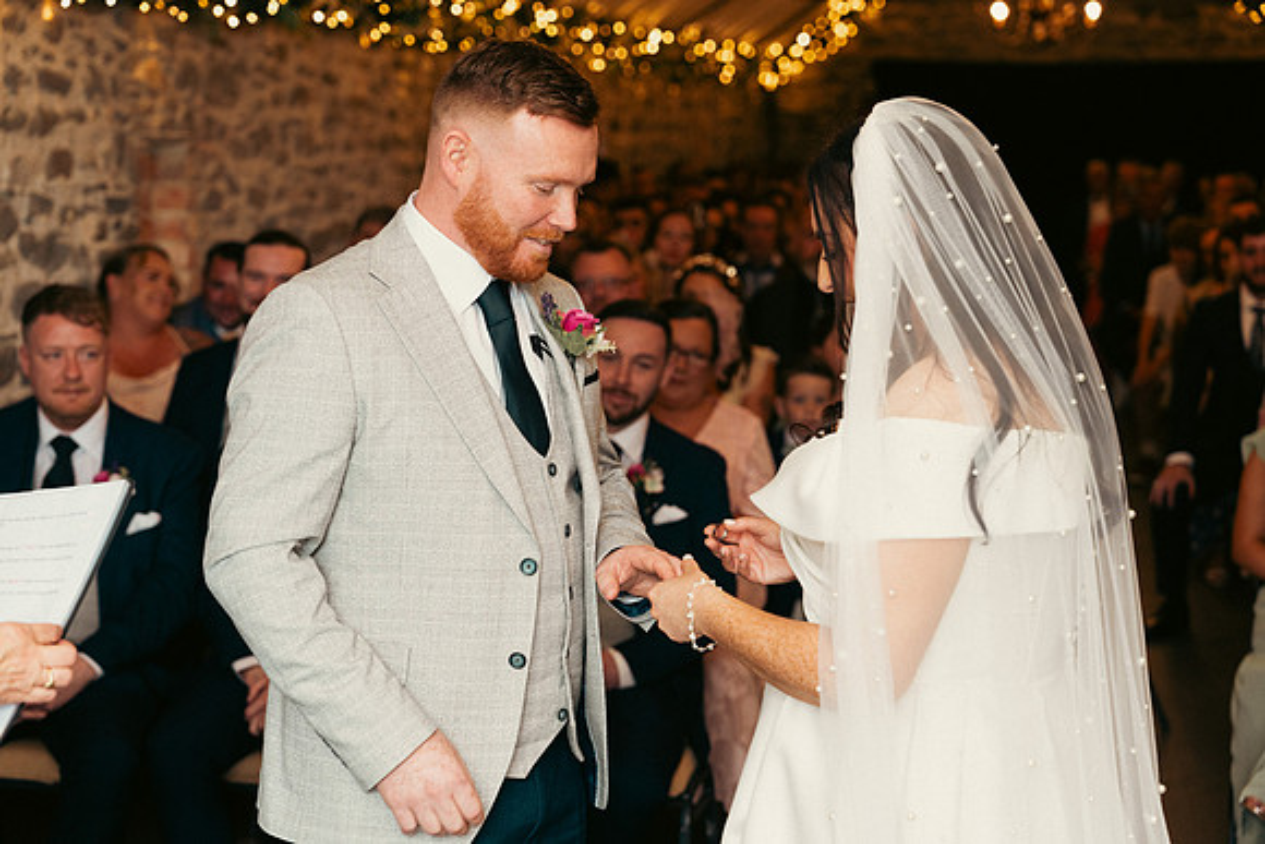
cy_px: 422
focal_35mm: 70
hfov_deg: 28.8
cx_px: 632
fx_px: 2460
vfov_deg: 19.5
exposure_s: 1/160
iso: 800
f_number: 3.5
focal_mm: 70
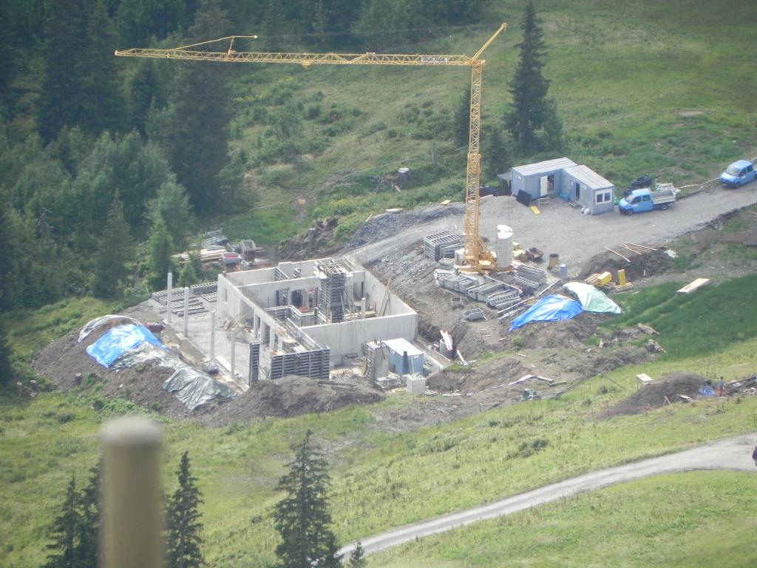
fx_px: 12028
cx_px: 378
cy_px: 284
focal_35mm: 550
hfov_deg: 3.6
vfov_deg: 2.7
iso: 226
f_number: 5
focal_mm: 97.8
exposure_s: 1/500
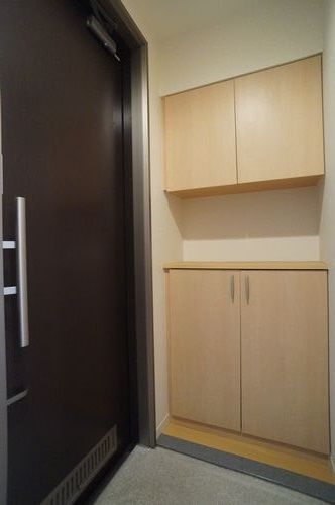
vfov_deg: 73.8
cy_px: 252
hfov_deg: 53.0
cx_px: 168
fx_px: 336
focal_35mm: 24
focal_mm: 16
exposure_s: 1/50
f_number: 4
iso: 3200
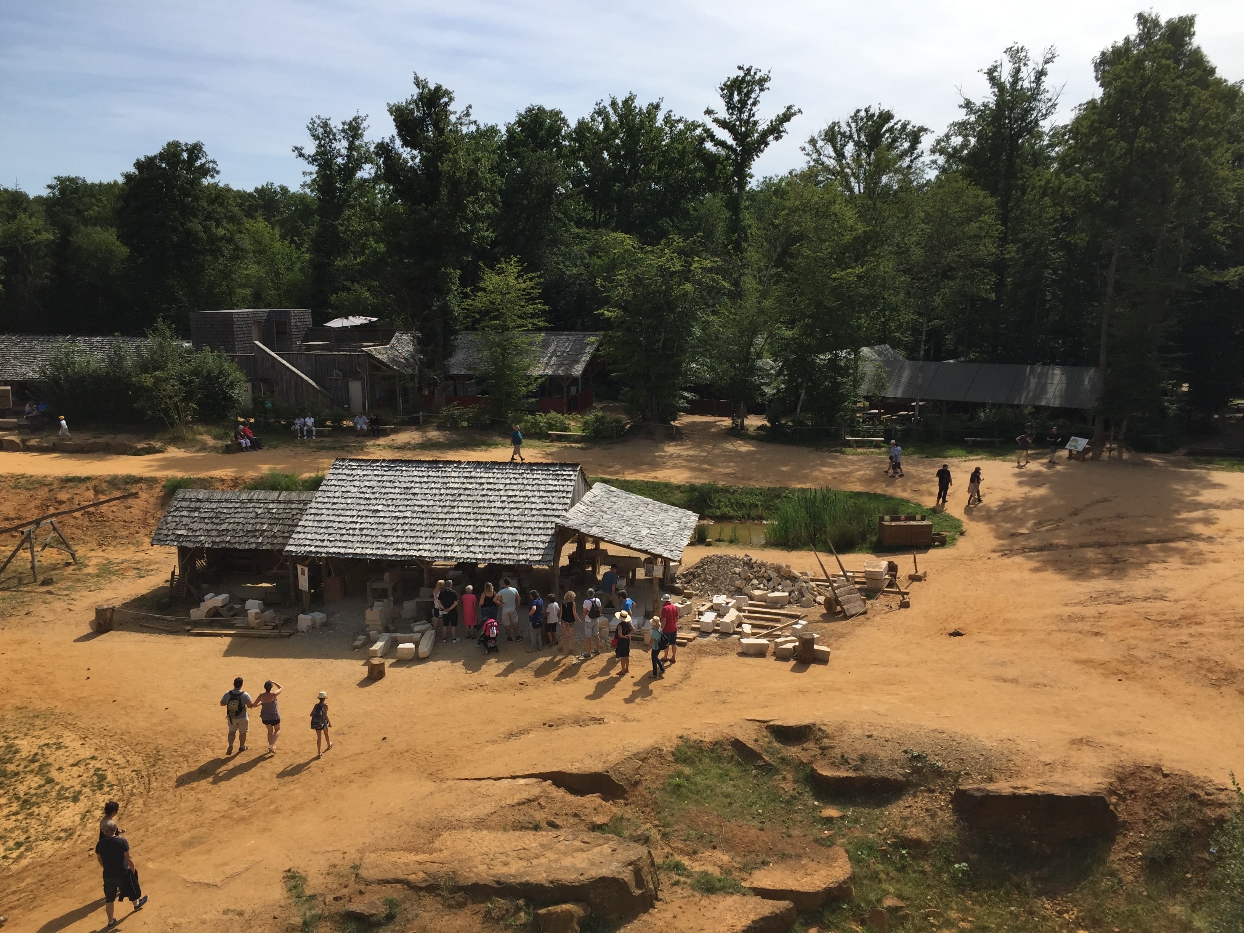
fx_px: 1042
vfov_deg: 48.2
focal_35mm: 29
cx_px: 622
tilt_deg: -11.2
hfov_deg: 61.7
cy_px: 466
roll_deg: +0.1
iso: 32
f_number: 2.2
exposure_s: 1/2198
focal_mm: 4.15
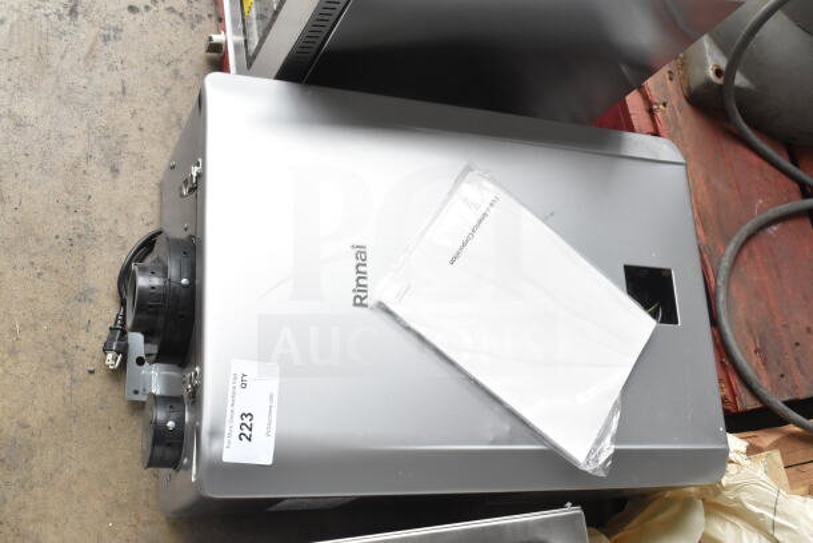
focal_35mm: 42
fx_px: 949
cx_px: 406
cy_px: 272
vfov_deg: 31.9
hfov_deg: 46.4
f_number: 9
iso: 1600
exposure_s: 1/320
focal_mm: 28
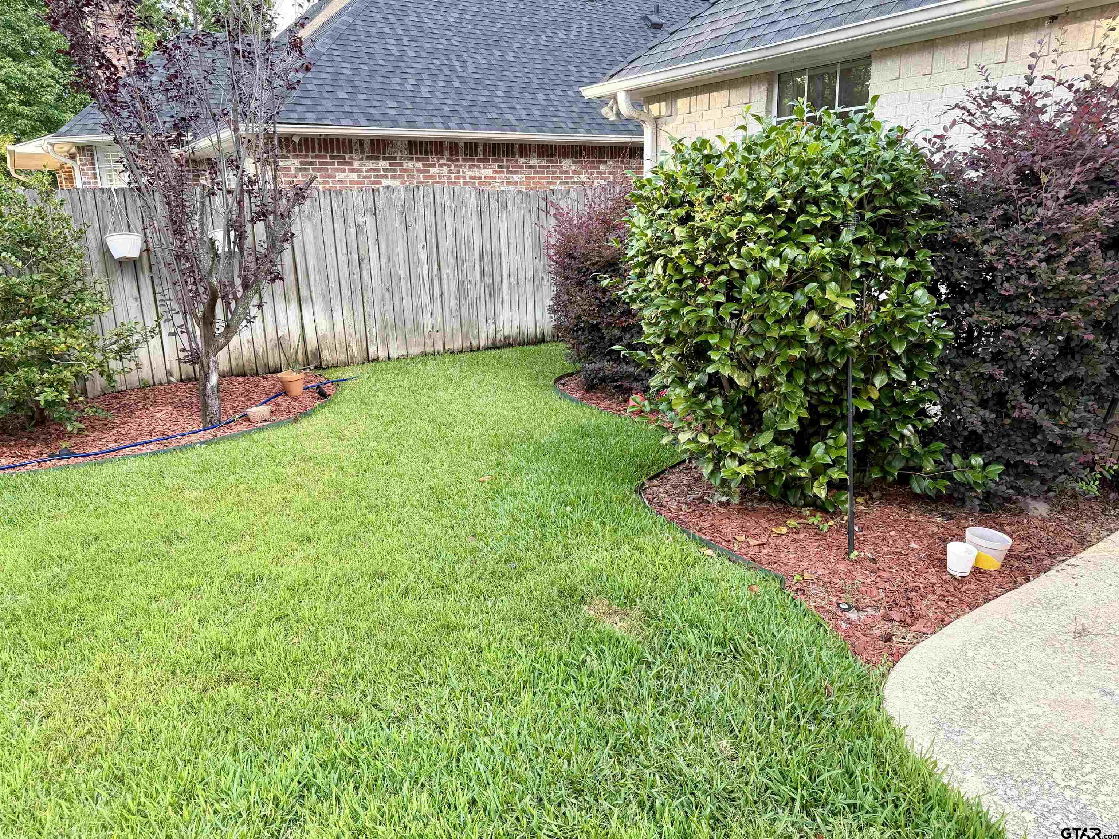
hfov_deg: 71.6
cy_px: 420
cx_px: 560
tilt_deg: -14.0
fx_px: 776
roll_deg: +1.0
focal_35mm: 24
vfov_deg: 56.8
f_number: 1.78
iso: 80
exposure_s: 1/294
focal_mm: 6.76
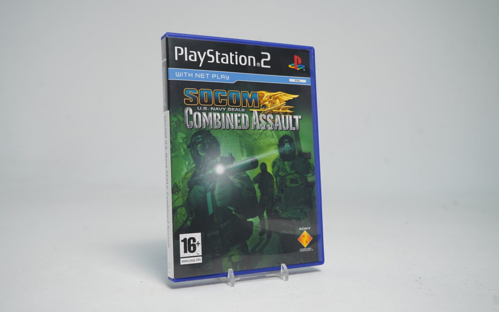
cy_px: 159
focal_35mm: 36
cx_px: 249
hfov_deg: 54.0
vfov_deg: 35.3
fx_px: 490
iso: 320
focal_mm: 35
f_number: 6.3
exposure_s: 1/40
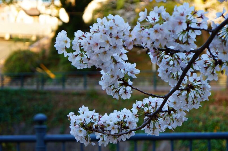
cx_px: 113
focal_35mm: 87
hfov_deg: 23.5
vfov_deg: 15.7
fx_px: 548
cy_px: 79
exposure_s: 1/100
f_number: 5
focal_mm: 45
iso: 200
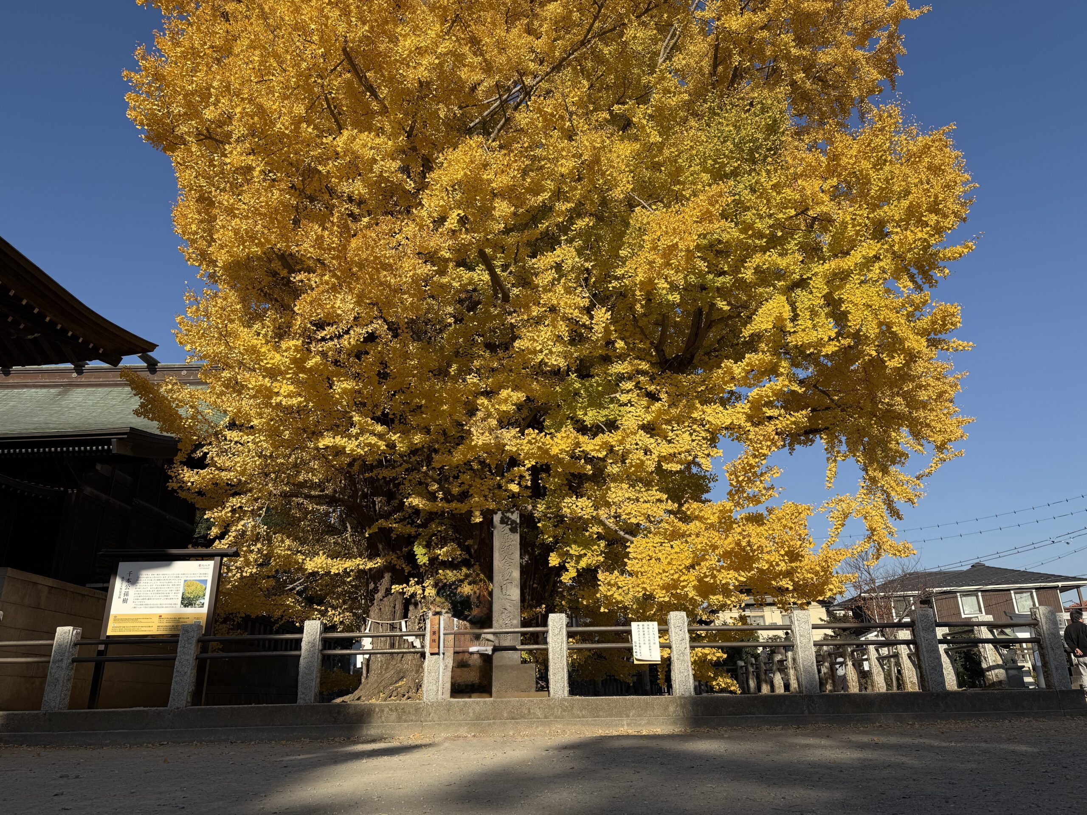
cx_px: 544
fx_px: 754
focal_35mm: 24
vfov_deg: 56.8
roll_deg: +1.1
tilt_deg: +20.1
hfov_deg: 71.6
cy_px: 408
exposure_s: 1/4673
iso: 80
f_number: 1.78
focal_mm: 6.76
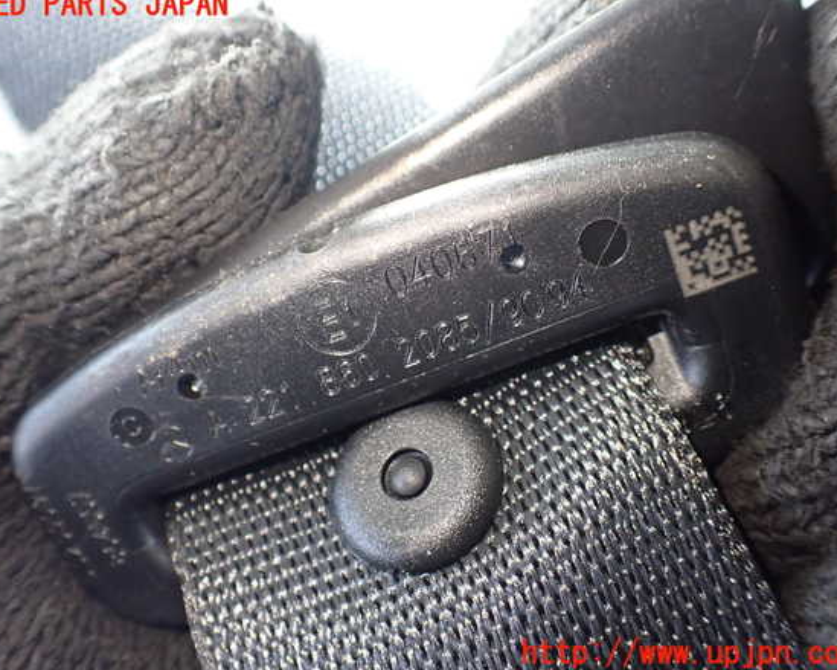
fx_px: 793
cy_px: 330
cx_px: 409
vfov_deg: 45.8
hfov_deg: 55.7
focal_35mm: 32
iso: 640
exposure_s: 1/125
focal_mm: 5.4
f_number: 2.3
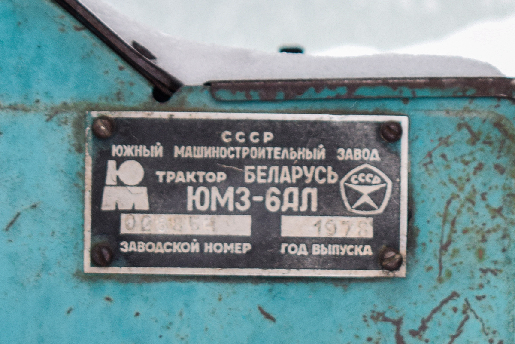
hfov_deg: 24.6
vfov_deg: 16.6
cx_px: 258
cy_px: 172
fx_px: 1180
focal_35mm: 82
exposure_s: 1/100
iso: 400
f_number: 5.6
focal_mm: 55
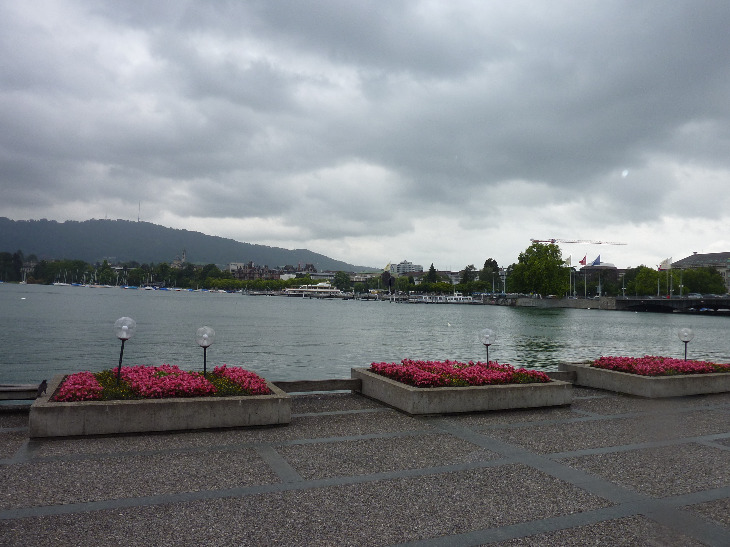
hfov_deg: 69.4
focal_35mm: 25
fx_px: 527
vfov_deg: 54.9
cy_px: 274
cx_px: 365
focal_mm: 4.1
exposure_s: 1/500
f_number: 4
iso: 80
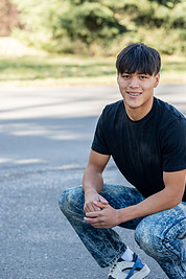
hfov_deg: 9.6
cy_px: 181
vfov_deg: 14.3
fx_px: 1108
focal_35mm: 143
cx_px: 132
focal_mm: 85
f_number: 3.2
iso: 31
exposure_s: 1/200
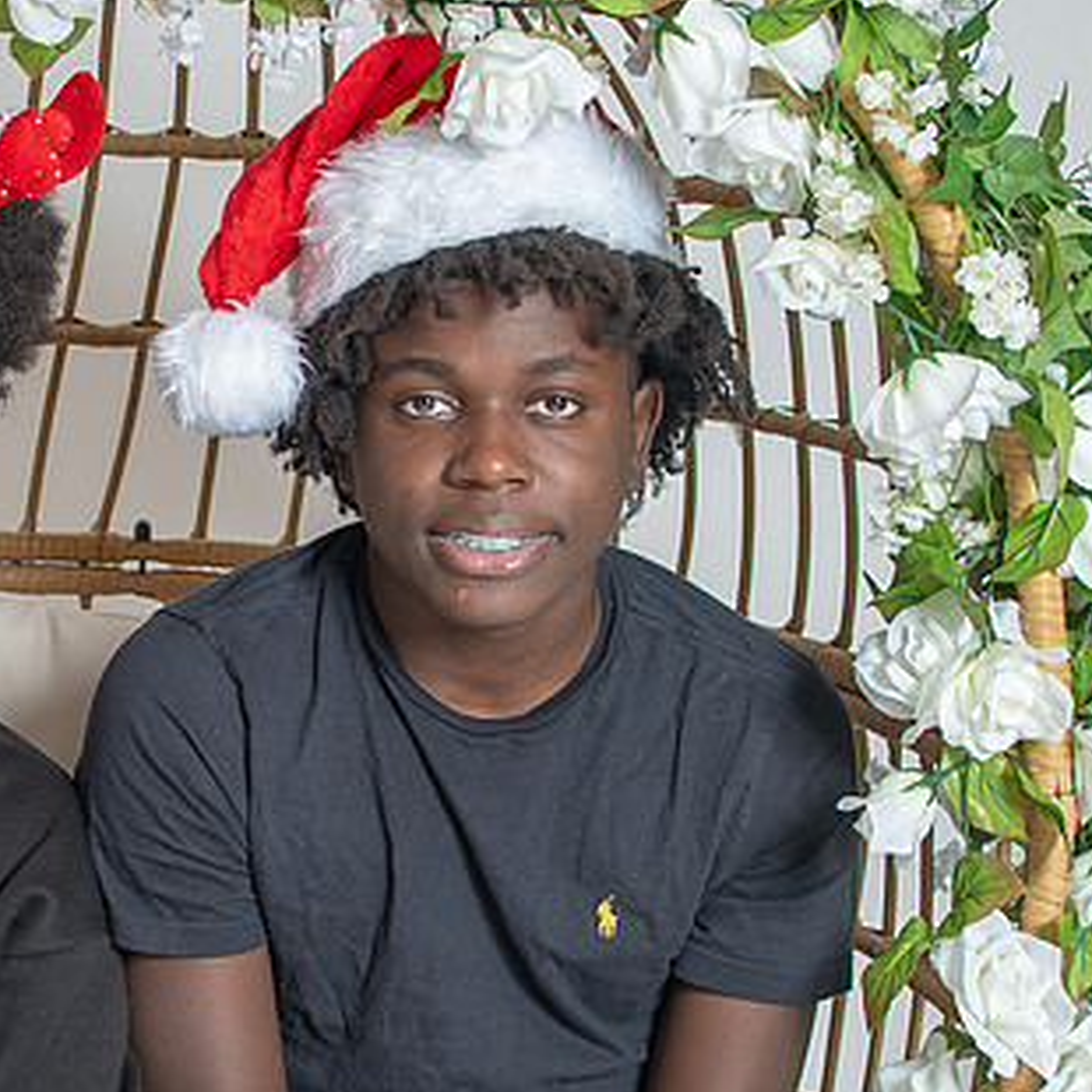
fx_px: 3426
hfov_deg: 17.9
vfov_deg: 18.1
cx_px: 190
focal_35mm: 96
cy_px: 609
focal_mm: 35
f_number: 3.2
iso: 100
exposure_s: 1/250
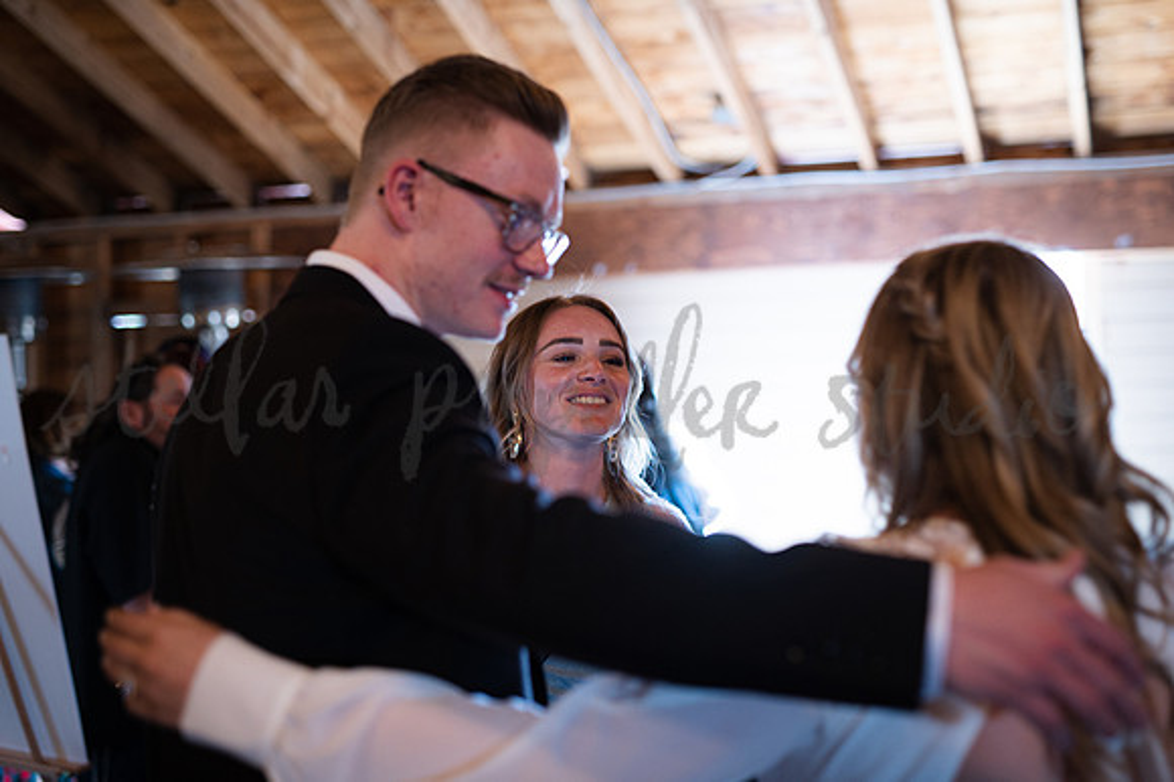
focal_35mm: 50
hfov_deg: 39.6
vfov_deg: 27.0
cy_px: 391
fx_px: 1630
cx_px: 587
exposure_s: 1/160
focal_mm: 50
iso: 800
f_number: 2.2
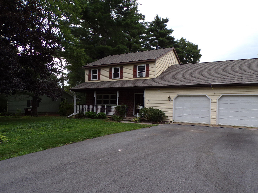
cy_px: 102
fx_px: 201
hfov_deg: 65.2
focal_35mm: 27
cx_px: 143
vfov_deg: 51.3
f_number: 4.3
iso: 80
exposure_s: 1/75
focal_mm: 4.3
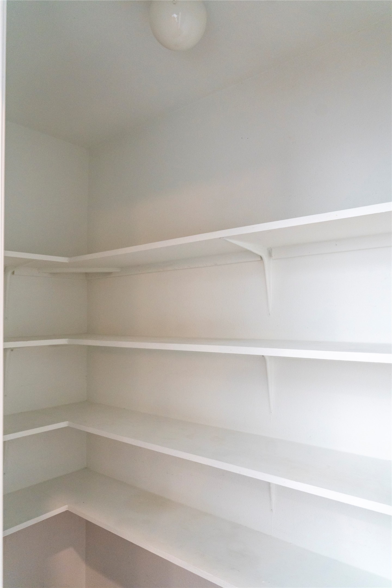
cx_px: 196
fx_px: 392
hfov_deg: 53.1
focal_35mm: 24
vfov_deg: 73.7
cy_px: 294
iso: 2500
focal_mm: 24
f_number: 4
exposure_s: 1/160
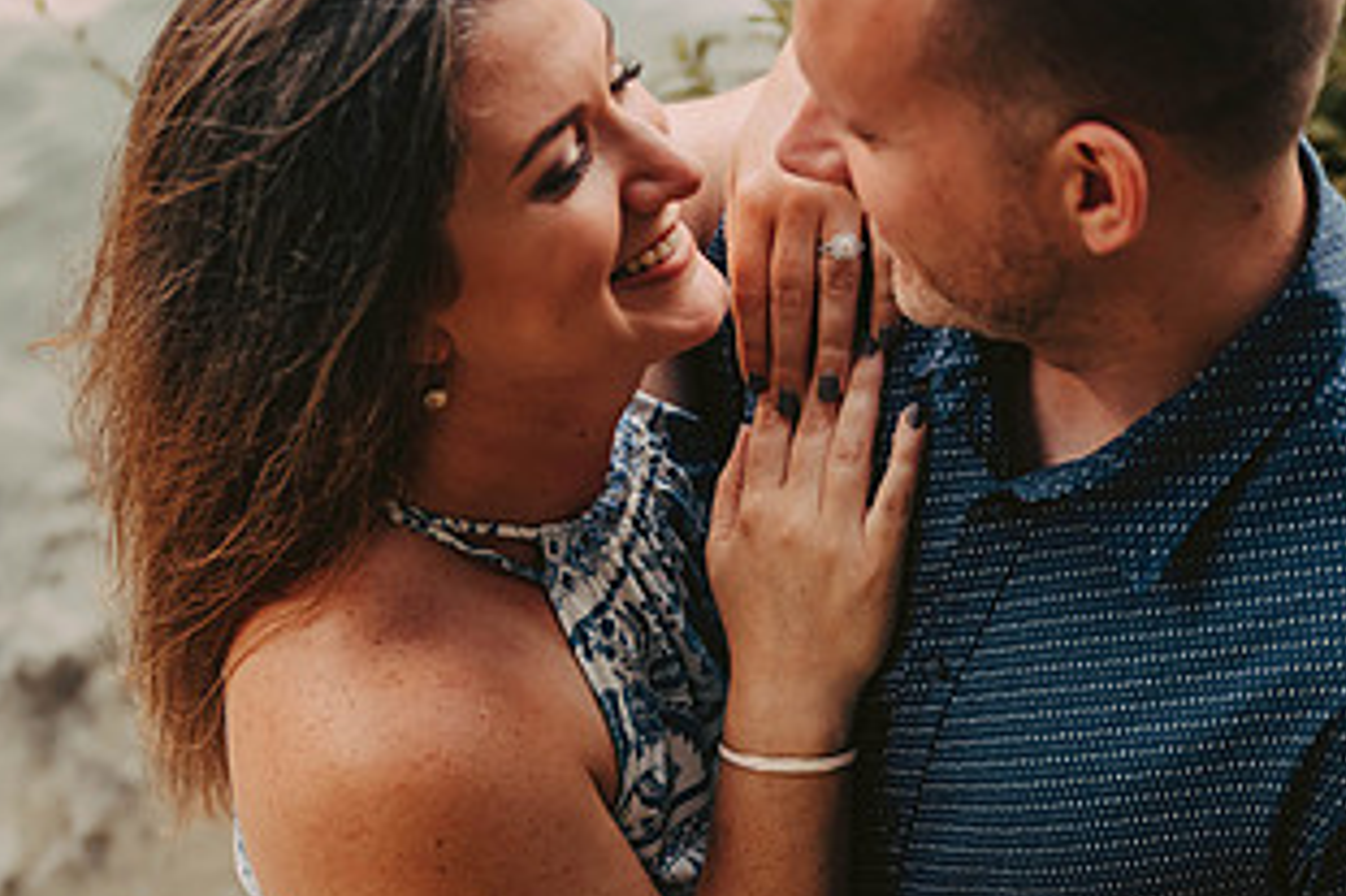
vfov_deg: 14.1
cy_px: 548
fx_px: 3625
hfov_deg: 21.0
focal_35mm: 97
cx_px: 688
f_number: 2.8
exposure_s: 1/320
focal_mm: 52
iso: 640
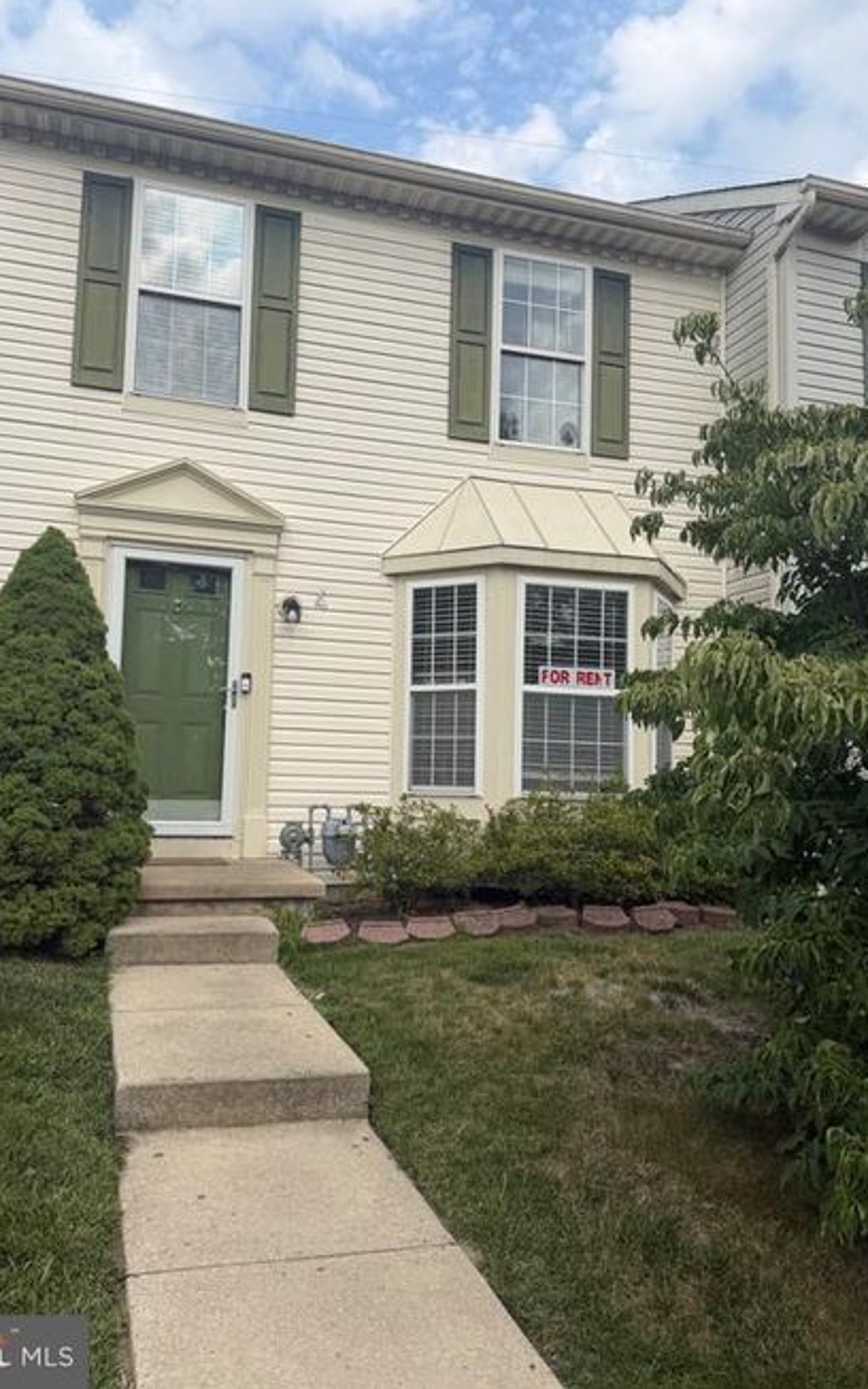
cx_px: 389
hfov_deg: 47.5
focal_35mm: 26
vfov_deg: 70.4
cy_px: 682
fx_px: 984
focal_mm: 6.76
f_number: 1.78
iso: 80
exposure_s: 1/3759
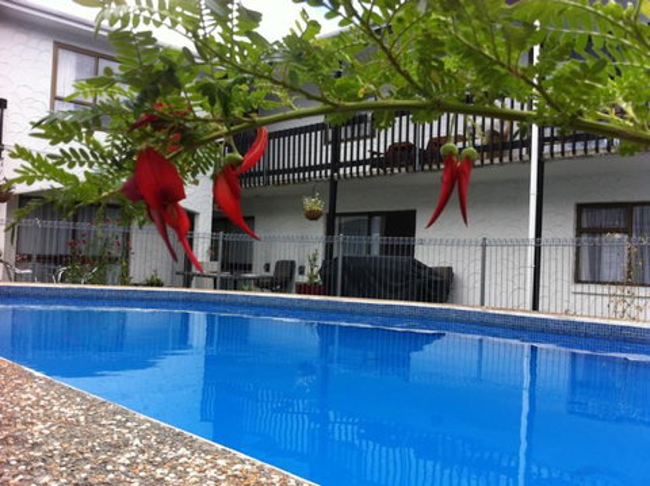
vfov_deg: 40.6
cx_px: 325
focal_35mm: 35
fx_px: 657
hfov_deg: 52.7
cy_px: 243
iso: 80
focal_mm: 3.85
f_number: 2.8
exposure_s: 1/444
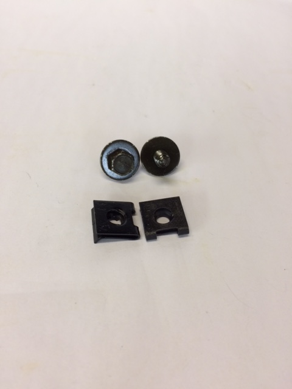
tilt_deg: -46.3
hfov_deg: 48.2
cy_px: 194
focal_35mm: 29
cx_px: 146
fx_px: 326
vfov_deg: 61.7
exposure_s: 1/33
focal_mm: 4.15
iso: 32
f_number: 2.2
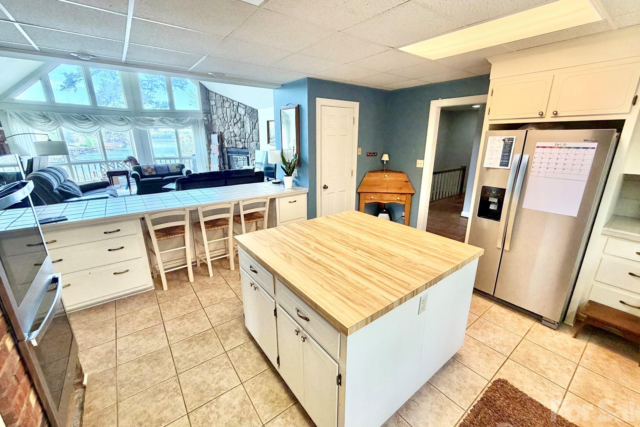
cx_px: 324
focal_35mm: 15
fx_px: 267
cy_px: 215
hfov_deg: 100.4
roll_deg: +0.4
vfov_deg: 77.3
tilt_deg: -16.3
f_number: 2.2
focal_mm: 2.22
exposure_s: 1/90
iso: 250
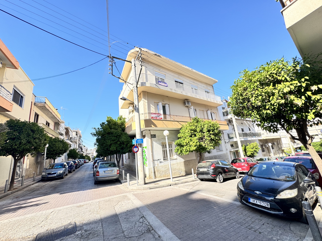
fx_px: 130
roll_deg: +6.2
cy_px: 120
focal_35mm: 14
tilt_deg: +13.9
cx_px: 161
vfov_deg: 85.7
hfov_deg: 102.1
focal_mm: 2.22
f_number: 2.2
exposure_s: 1/284
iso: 40
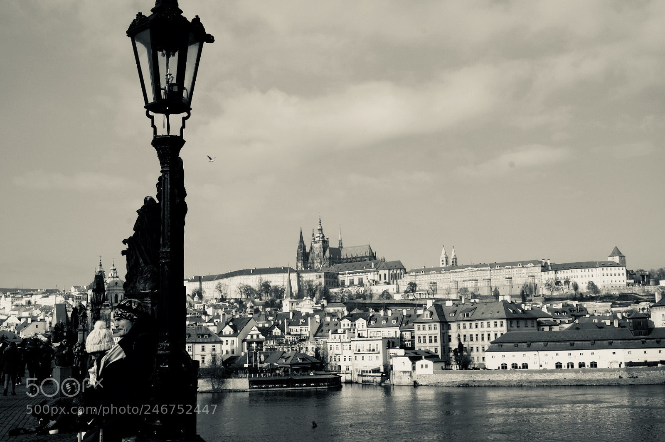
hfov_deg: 43.6
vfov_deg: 29.8
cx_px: 332
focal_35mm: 45
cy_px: 221
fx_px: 831
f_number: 20
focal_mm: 30.2
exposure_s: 1/100
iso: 200
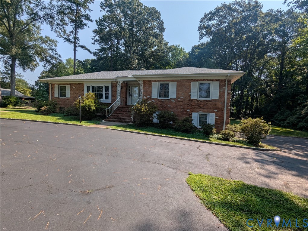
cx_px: 154
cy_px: 116
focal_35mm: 16
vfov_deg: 78.2
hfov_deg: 94.4
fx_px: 143
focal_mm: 2.35
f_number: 2.2
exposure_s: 1/2000
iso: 34
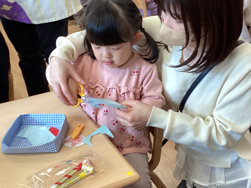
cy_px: 103
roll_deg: +1.5
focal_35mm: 55
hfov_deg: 34.9
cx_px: 143
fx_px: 399
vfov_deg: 26.5
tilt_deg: -29.5
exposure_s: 1/60
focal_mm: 3.3
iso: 125
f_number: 2.4
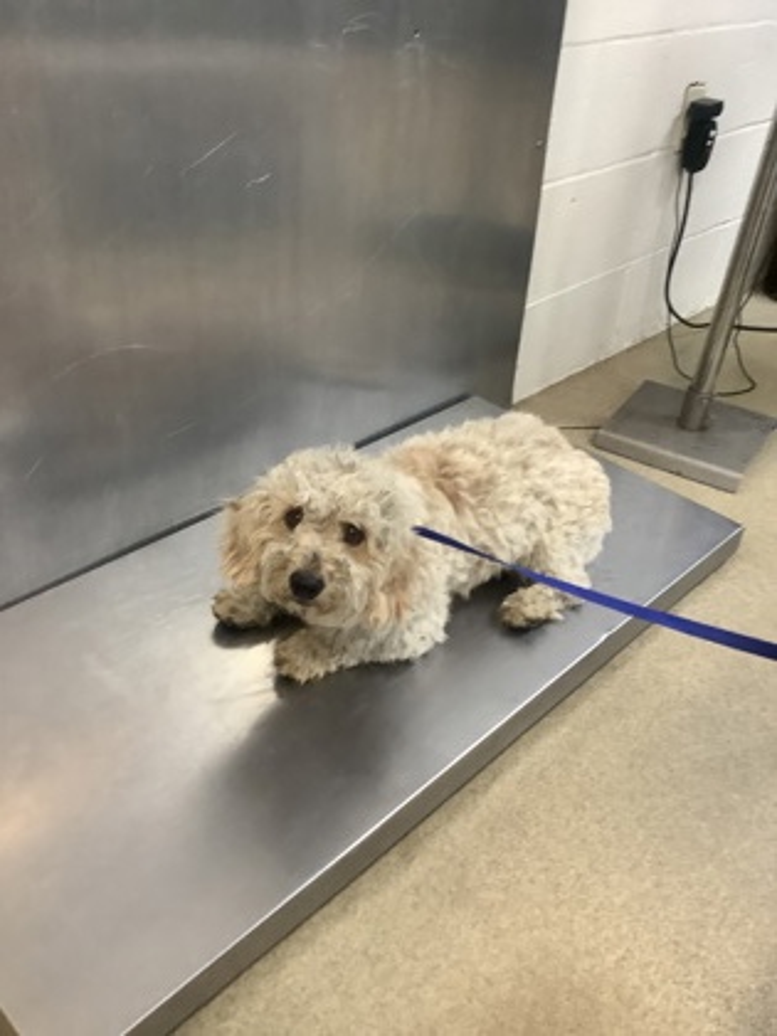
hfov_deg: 45.4
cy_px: 518
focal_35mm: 31
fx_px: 928
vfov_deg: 58.4
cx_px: 388
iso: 200
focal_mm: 3.3
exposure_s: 1/60
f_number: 2.4
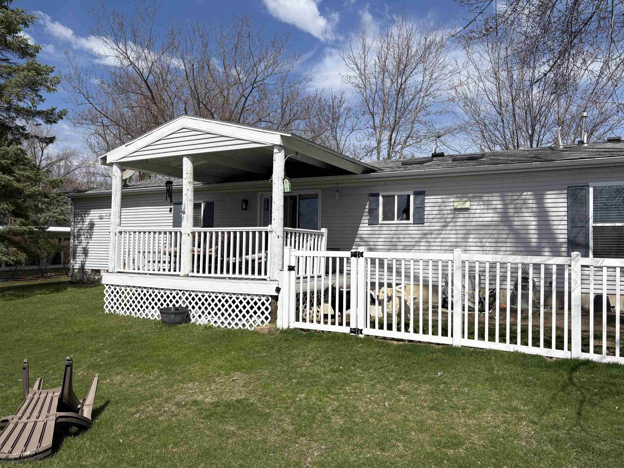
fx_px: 487
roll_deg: -0.6
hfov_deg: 65.3
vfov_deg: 51.4
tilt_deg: +1.6
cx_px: 323
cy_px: 239
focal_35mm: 27
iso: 50
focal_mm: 5.96
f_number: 1.6
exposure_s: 1/7813
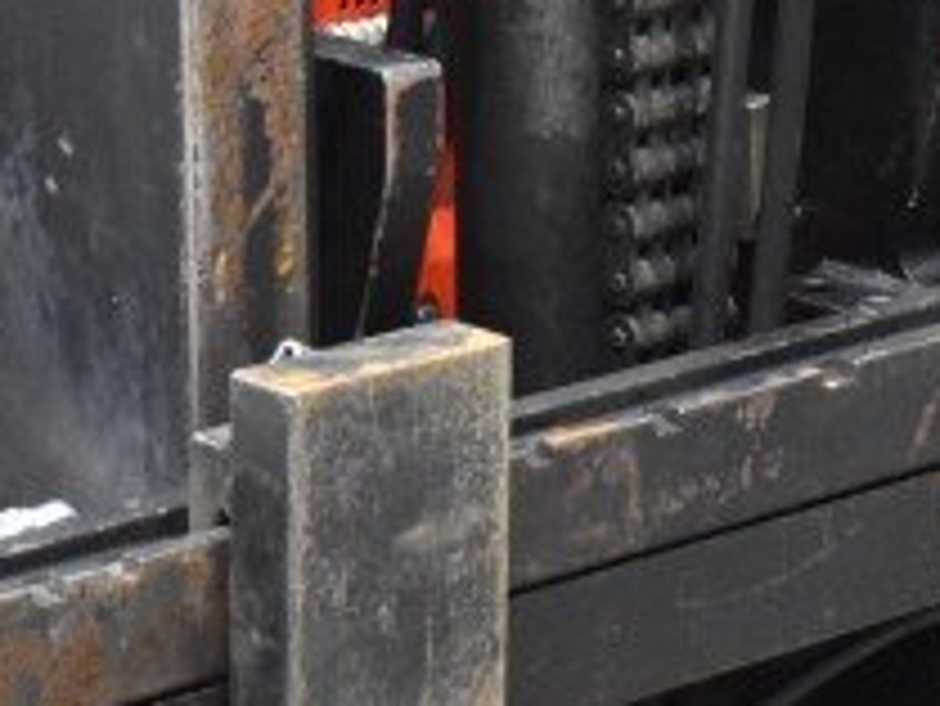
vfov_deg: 6.9
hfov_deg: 9.2
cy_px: 544
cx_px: 531
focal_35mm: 215
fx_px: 5842
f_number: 5
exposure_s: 1/20
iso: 1600
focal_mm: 26
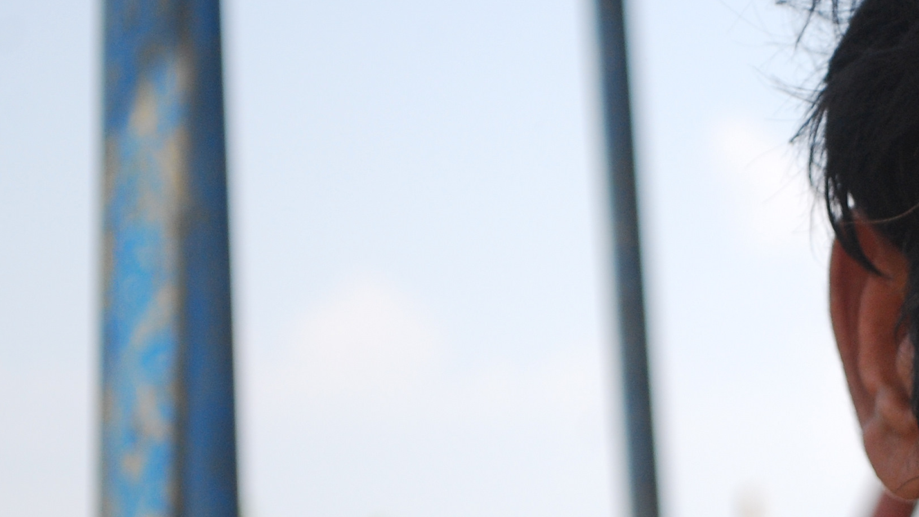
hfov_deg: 10.4
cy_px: 443
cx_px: 961
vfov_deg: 5.9
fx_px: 5001
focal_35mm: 205
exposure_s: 1/500
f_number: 5.6
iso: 360
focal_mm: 55
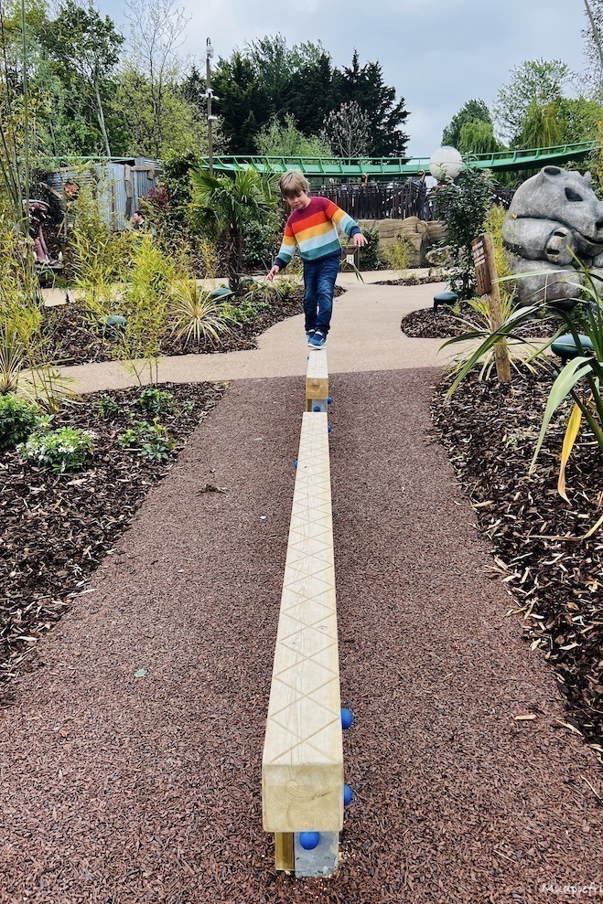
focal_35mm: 28
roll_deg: -0.7
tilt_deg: -13.1
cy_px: 440
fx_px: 704
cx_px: 329
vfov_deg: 65.5
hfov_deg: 46.3
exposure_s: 1/1468
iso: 50
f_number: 1.5
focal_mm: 5.7
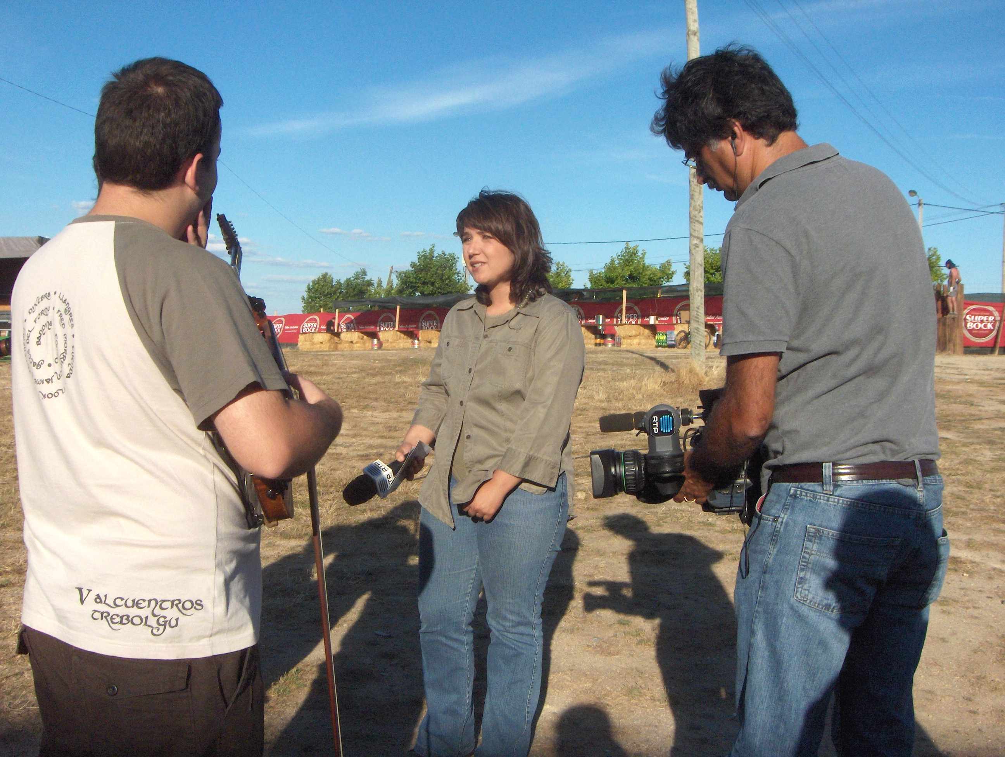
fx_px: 1134
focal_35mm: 39
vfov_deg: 36.9
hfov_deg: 47.8
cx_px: 502
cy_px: 378
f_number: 4.8
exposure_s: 1/2083
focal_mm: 8
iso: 100
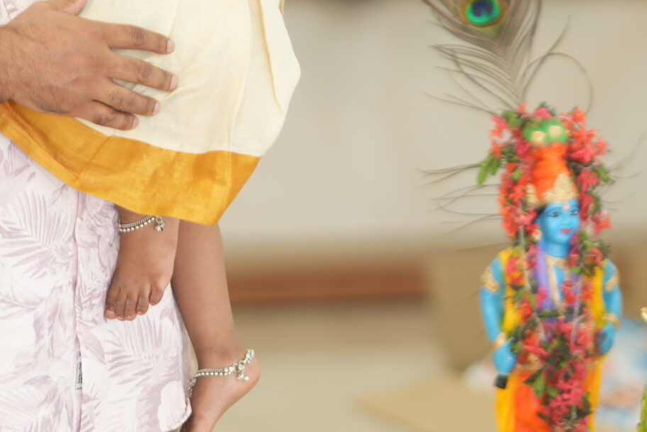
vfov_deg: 5.7
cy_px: -44
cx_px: 432
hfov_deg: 8.6
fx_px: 4296
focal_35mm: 239
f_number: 1.4
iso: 160
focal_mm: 85
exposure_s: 1/200
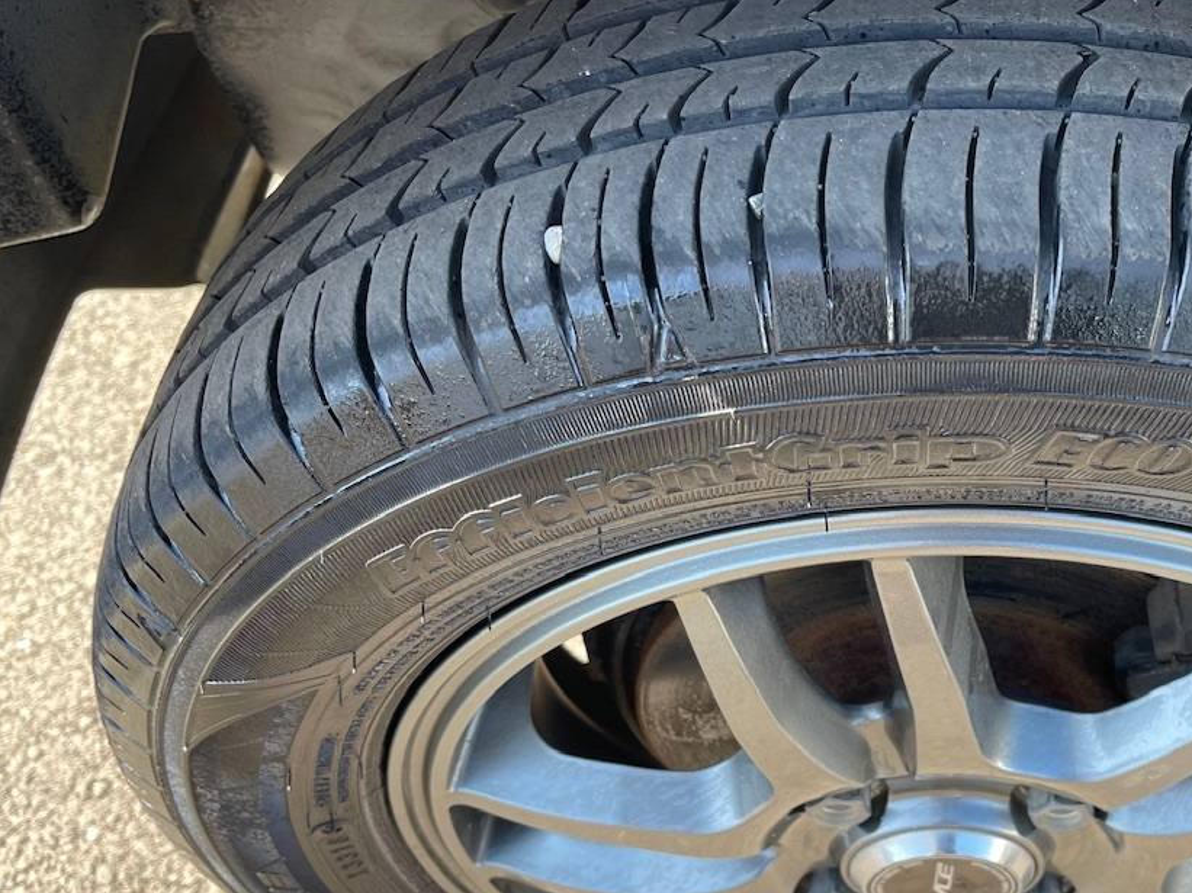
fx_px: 1342
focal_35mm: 39
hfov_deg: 45.9
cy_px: 569
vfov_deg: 36.5
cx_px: 918
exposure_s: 1/121
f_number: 1.6
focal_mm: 5.1
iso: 40
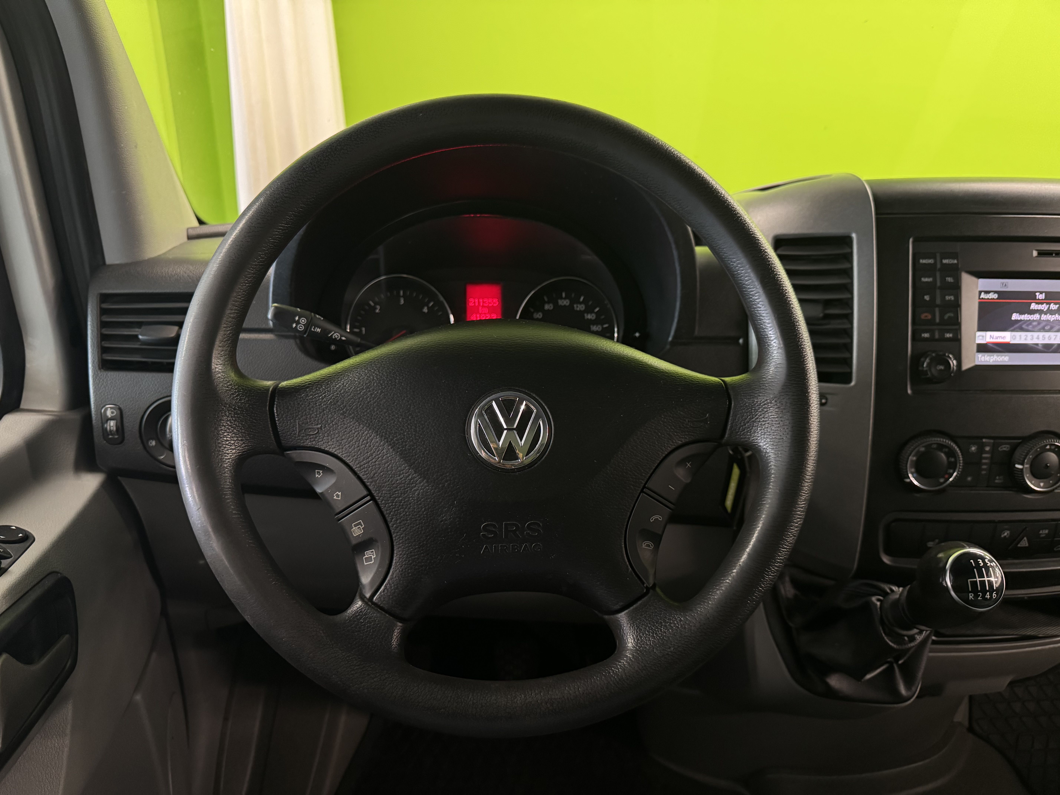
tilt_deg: -25.0
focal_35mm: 24
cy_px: 398
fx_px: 735
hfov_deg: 71.6
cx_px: 530
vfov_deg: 56.8
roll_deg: -2.1
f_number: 1.78
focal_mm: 6.76
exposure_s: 1/50
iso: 500
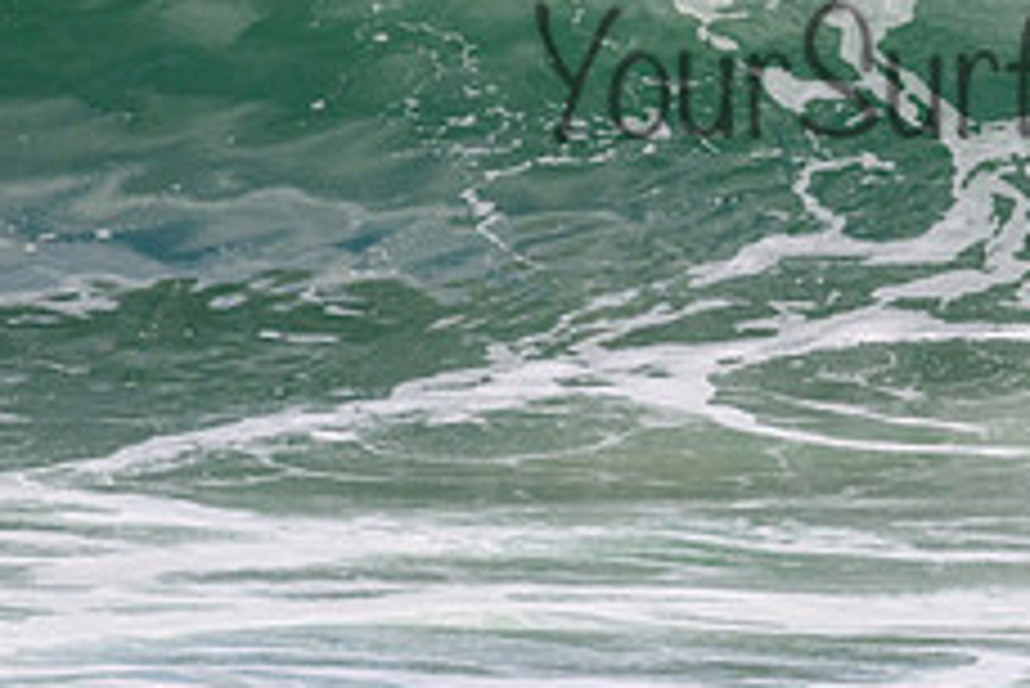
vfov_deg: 0.7
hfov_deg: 1.0
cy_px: 34
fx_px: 57915
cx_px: 999
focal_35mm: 2023
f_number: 11
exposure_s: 1/2000
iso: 1250
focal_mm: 800
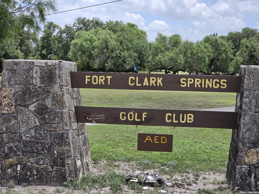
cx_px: 130
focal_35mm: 69
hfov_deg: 28.2
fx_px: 516
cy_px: 97
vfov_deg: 21.3
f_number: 2.4
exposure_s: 1/758
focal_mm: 7
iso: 25
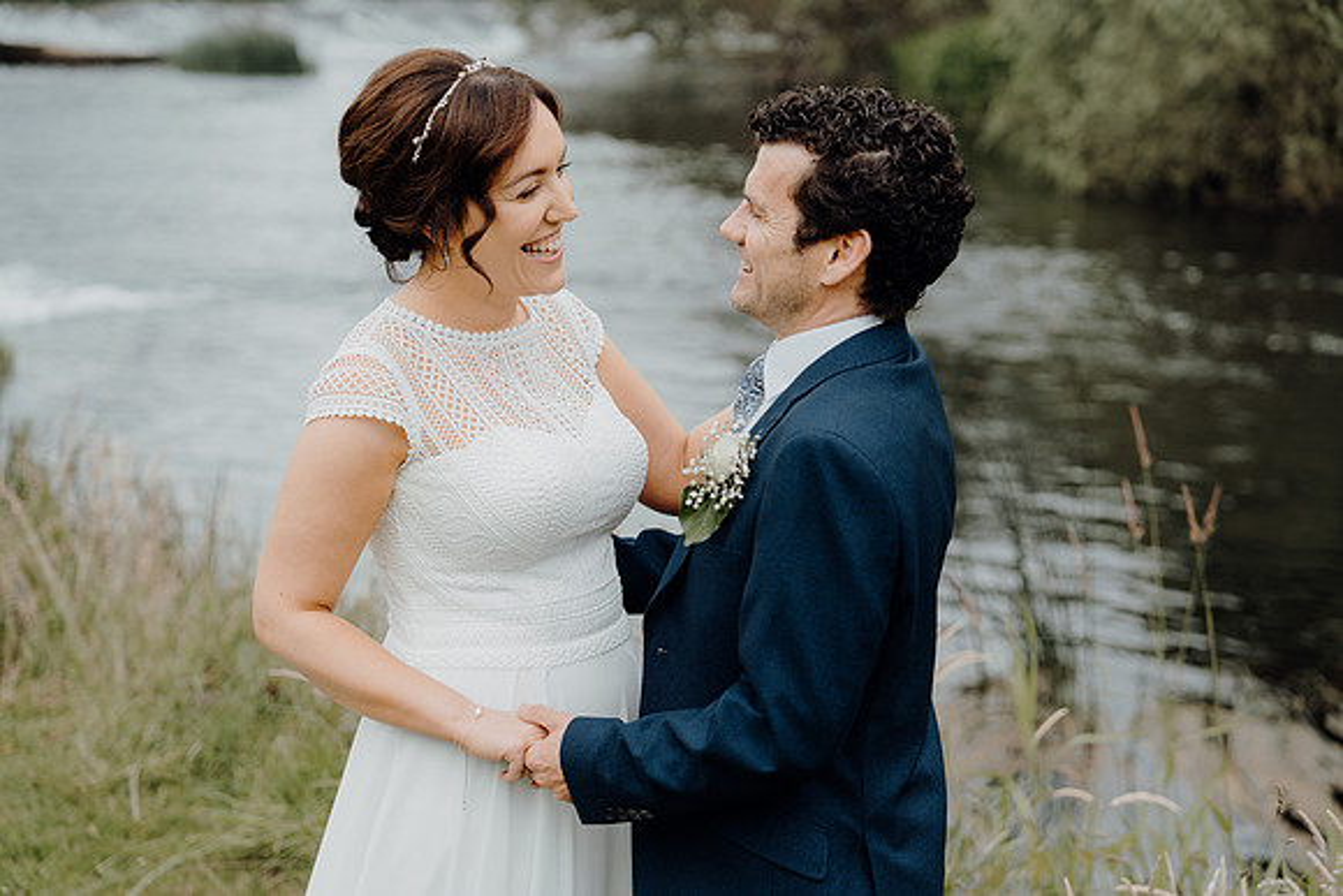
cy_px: 448
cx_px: 672
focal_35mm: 62
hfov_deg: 32.4
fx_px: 2313
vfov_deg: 21.9
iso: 125
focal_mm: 62
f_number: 2.8
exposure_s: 1/800
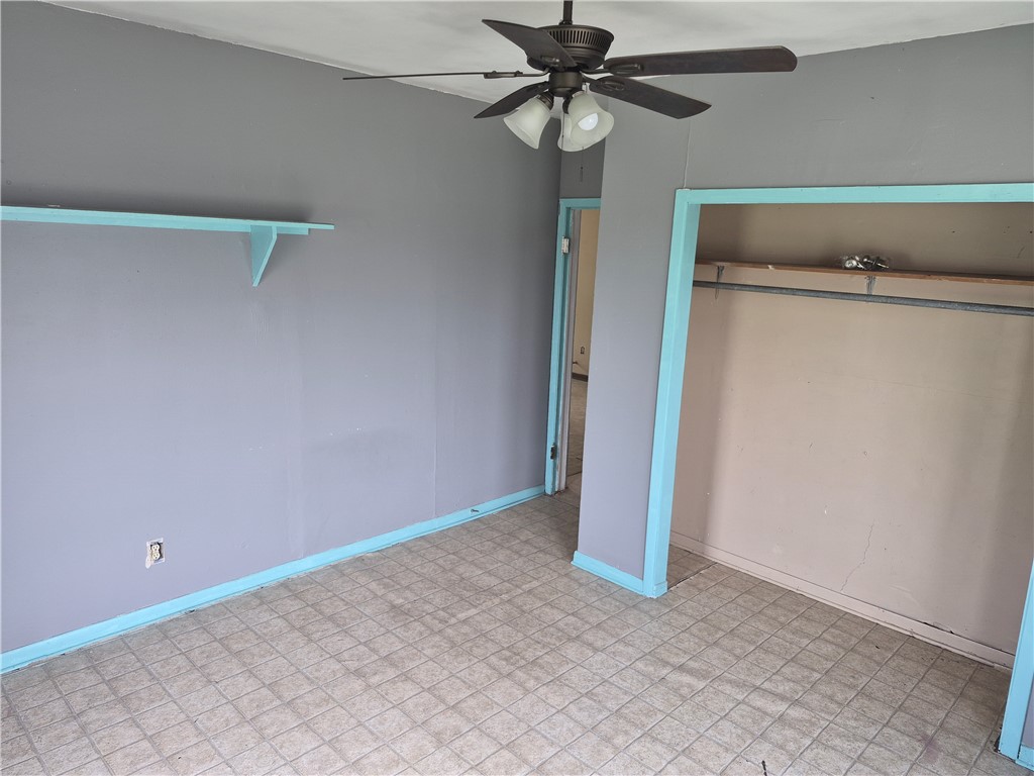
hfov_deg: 73.9
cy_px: 388
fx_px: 687
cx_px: 517
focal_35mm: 23
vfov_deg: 58.9
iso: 50
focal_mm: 5.4
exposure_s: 1/60
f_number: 1.8
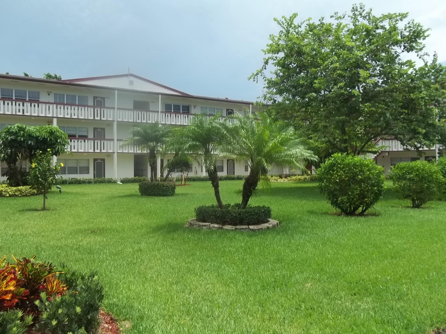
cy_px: 167
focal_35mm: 32
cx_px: 223
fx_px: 412
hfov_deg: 56.8
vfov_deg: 44.2
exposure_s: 1/125
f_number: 8.8
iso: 64
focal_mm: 5.7
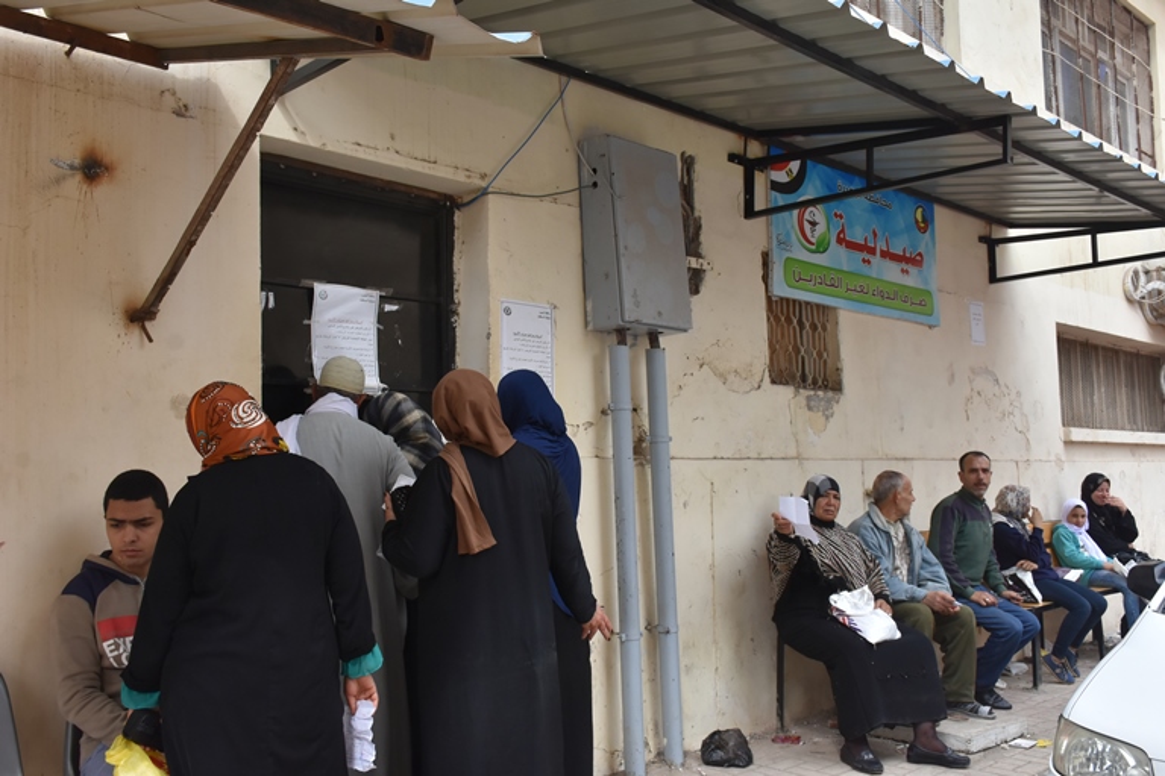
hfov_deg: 55.1
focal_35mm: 34
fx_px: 1116
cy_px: 388
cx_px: 582
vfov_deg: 38.4
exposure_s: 1/500
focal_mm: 23
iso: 720
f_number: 8
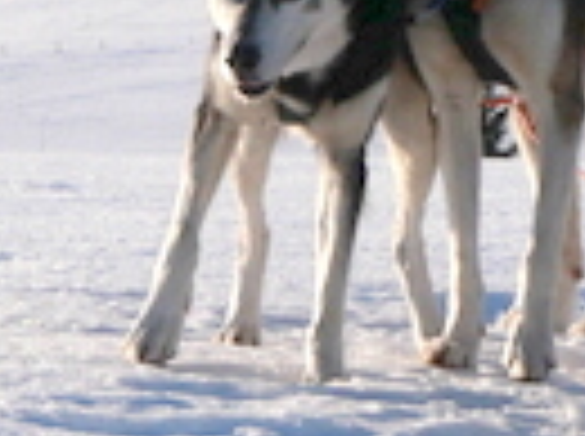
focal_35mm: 394
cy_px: 63
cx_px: 428
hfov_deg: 5.0
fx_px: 6646
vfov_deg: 3.8
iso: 200
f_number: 11
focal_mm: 32
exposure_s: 1/1000
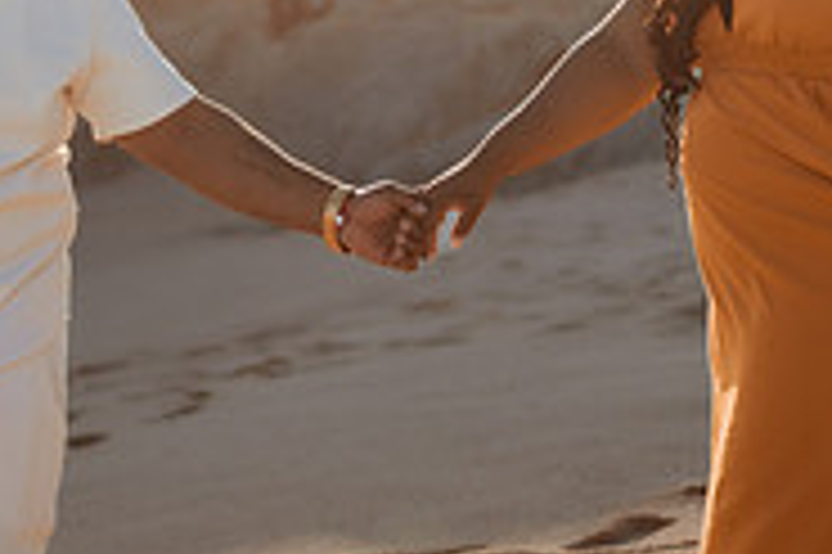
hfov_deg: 18.6
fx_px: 2540
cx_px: 351
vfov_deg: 12.4
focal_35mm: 110
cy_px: 182
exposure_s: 1/4000
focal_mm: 35
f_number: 1.8
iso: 100
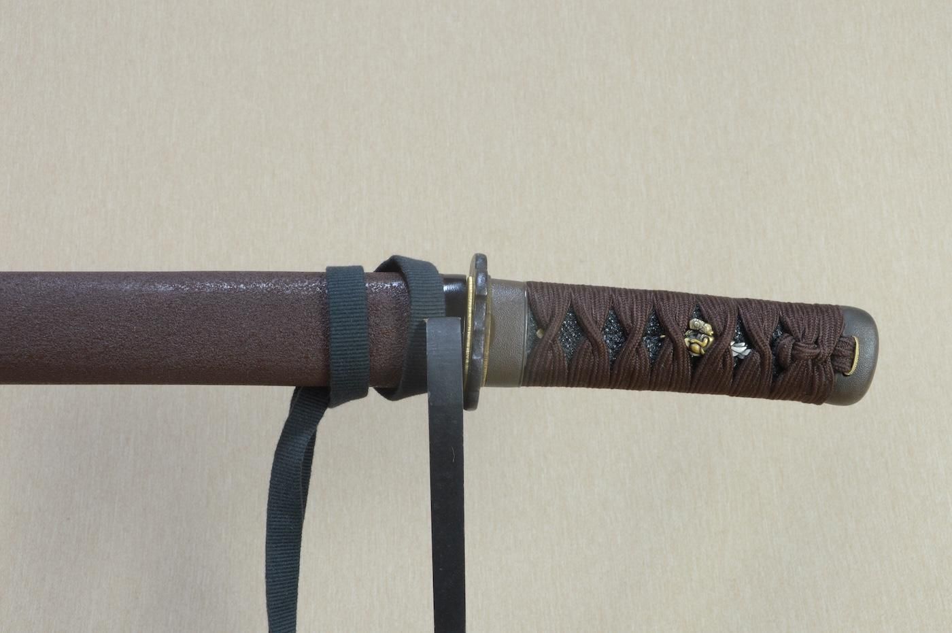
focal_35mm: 39
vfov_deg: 34.2
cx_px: 476
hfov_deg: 49.6
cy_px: 316
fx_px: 1030
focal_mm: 26
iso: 400
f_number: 11
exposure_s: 1/1.6
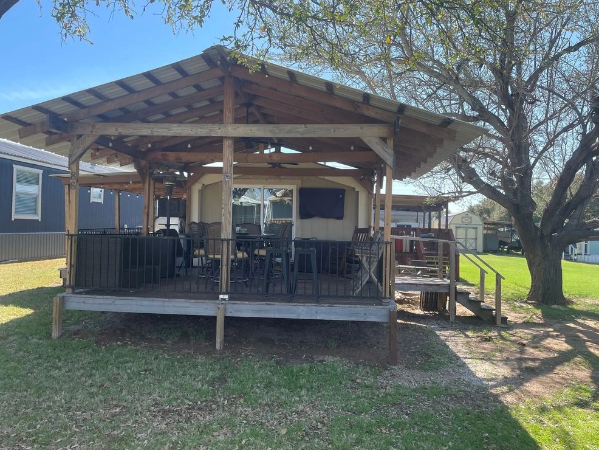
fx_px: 467
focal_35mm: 27
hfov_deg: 65.3
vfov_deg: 51.4
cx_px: 293
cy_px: 226
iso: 32
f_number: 1.6
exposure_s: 1/868
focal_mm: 4.2
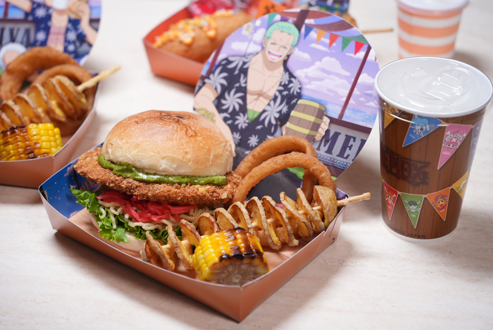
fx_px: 1124
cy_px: 165
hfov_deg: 24.7
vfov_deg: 16.7
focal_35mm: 82
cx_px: 246
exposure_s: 1/100
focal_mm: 82
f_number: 4.5
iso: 400
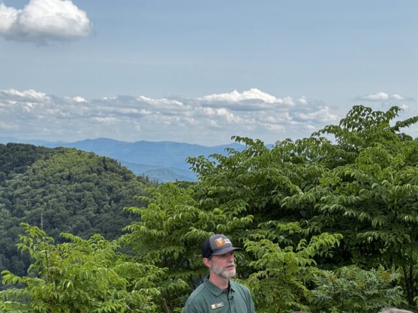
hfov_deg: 25.1
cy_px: 242
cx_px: 115
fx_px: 930
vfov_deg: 19.0
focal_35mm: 77
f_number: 1.78
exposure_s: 1/2717
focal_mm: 6.76
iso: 64
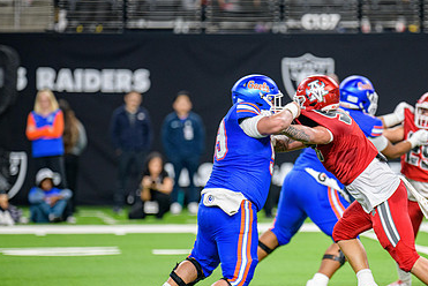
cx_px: 328
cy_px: 200
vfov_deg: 3.7
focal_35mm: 375
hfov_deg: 5.5
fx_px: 4462
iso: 1000
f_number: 2.8
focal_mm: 240
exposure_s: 1/400
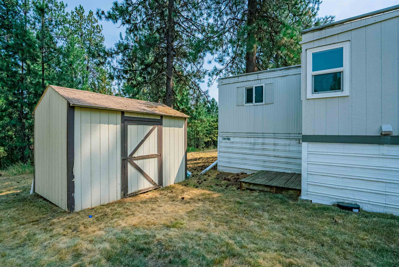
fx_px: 177
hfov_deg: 96.7
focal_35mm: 16
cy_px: 134
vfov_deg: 73.8
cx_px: 200
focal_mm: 16
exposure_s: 1/8000
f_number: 8
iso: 400
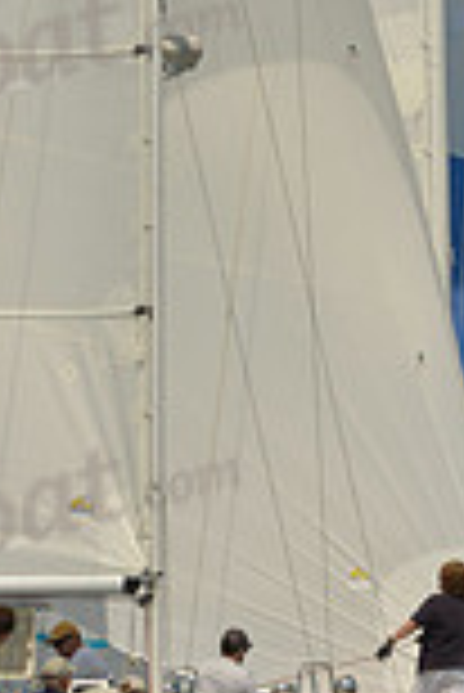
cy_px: -216
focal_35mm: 347
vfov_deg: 5.9
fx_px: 6693
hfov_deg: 4.0
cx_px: 475
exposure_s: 1/1250
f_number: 10
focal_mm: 92
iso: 200
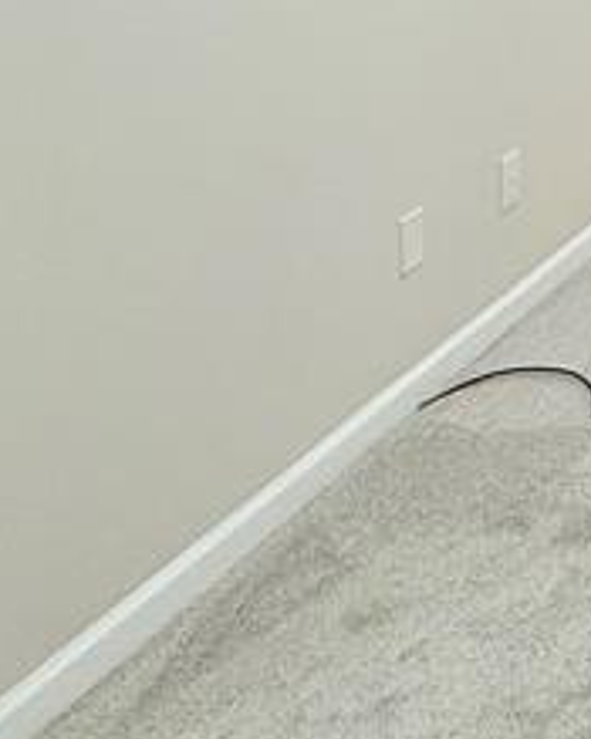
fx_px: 1400
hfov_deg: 16.7
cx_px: 1233
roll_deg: +0.2
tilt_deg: -1.1
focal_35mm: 64
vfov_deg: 25.3
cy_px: -233
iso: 160
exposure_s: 1/120
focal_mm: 2.22
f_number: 2.2
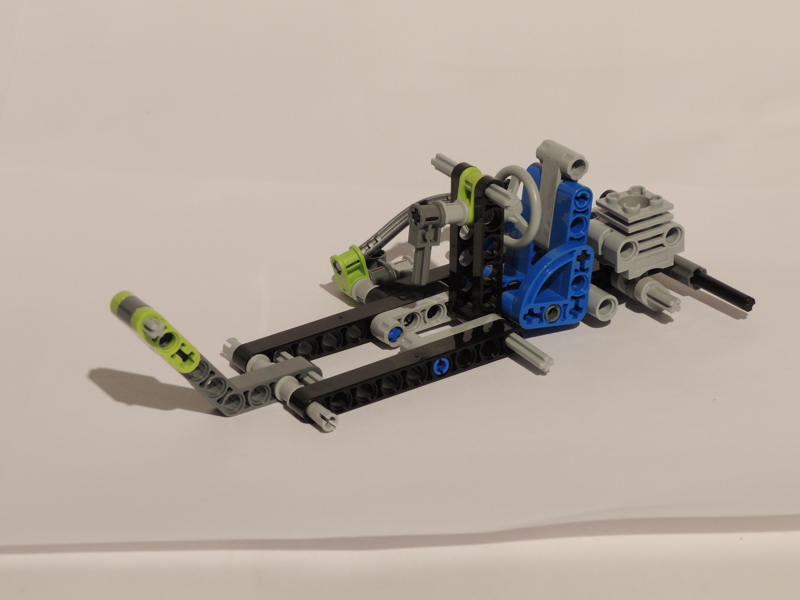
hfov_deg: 19.6
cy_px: 300
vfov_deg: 14.8
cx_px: 400
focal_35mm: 100
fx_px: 2311
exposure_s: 1/2.5
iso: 100
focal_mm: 17.8
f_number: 6.5
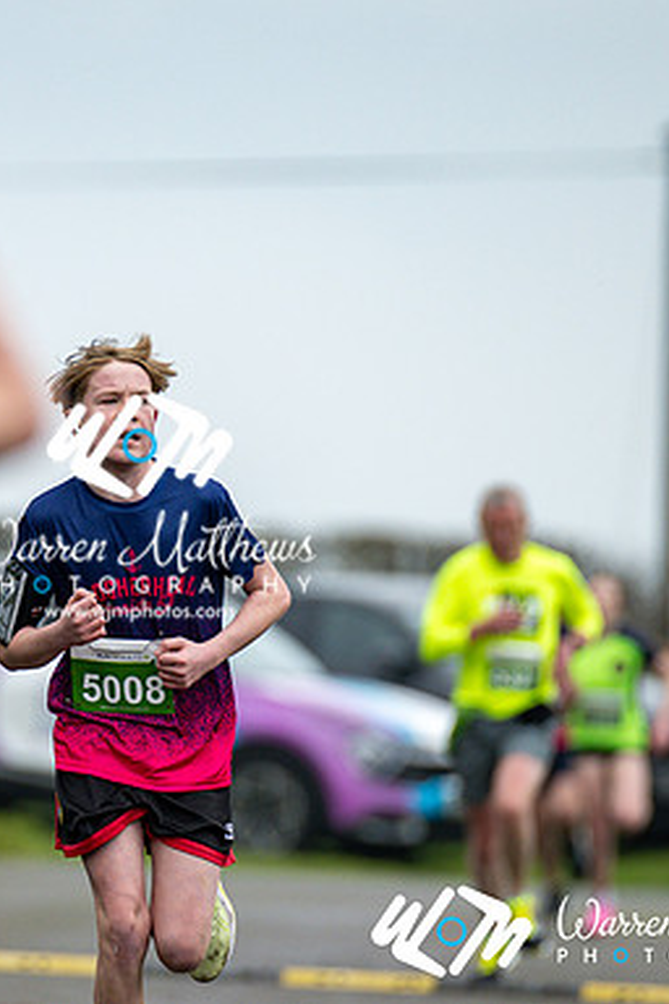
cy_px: 502
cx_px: 139
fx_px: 18954
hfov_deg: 2.0
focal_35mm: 680
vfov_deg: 3.0
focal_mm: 300
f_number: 2.8
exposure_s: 1/1600
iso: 250
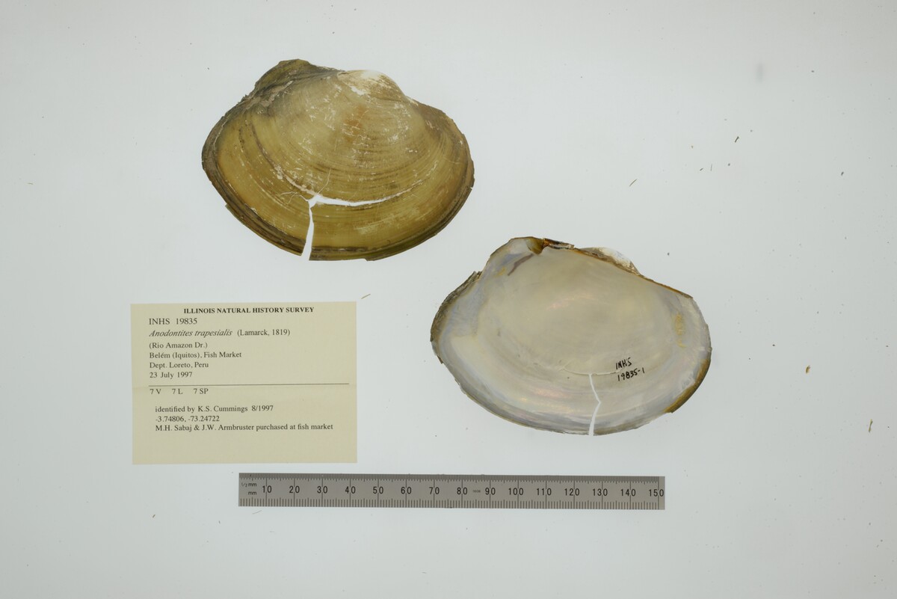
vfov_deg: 22.6
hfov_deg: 33.4
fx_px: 1495
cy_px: 300
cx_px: 448
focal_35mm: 60
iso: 100
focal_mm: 60
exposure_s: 1/10
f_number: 32
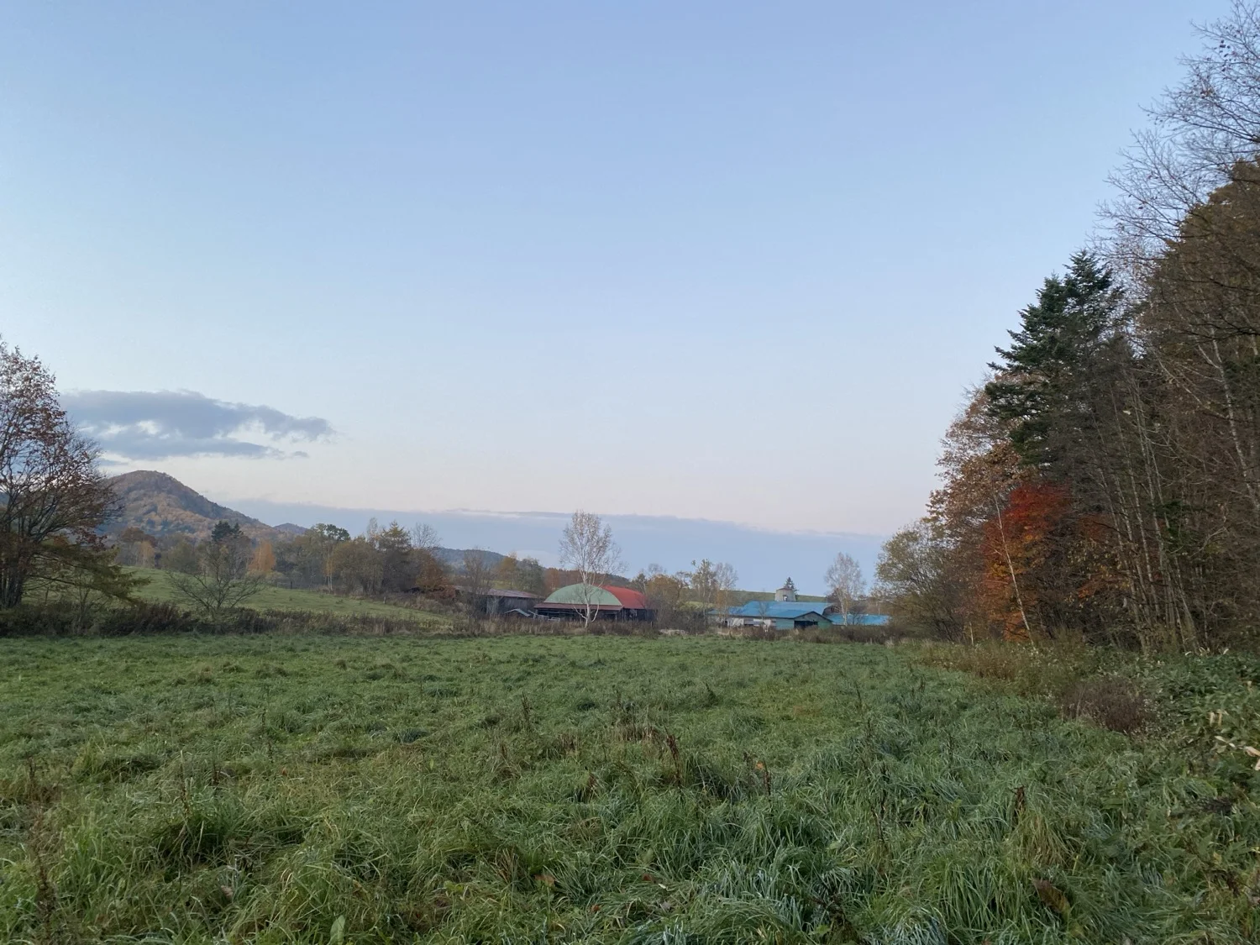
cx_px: 630
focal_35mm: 26
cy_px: 472
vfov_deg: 53.1
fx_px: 946
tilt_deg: +8.9
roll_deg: -1.6
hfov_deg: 67.3
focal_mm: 4.25
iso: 125
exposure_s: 1/108
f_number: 1.8
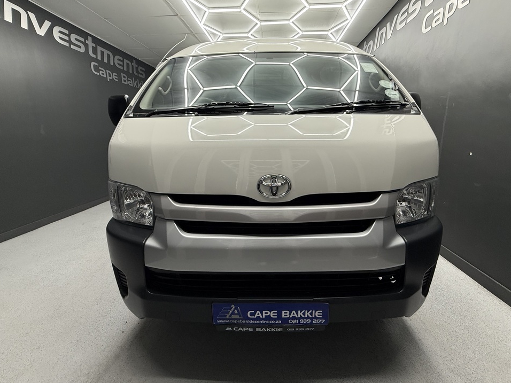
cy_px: 182
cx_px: 266
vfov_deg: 81.7
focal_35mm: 15
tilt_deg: -11.5
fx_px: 221
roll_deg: +0.5
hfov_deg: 98.1
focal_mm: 2.22
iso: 125
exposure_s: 1/100
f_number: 2.2
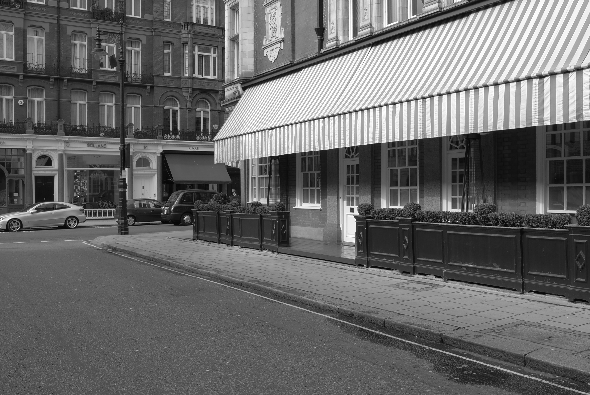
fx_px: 574
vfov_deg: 37.9
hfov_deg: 54.4
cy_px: 198
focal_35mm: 35
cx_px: 295
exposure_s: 1/80
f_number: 11
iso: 100
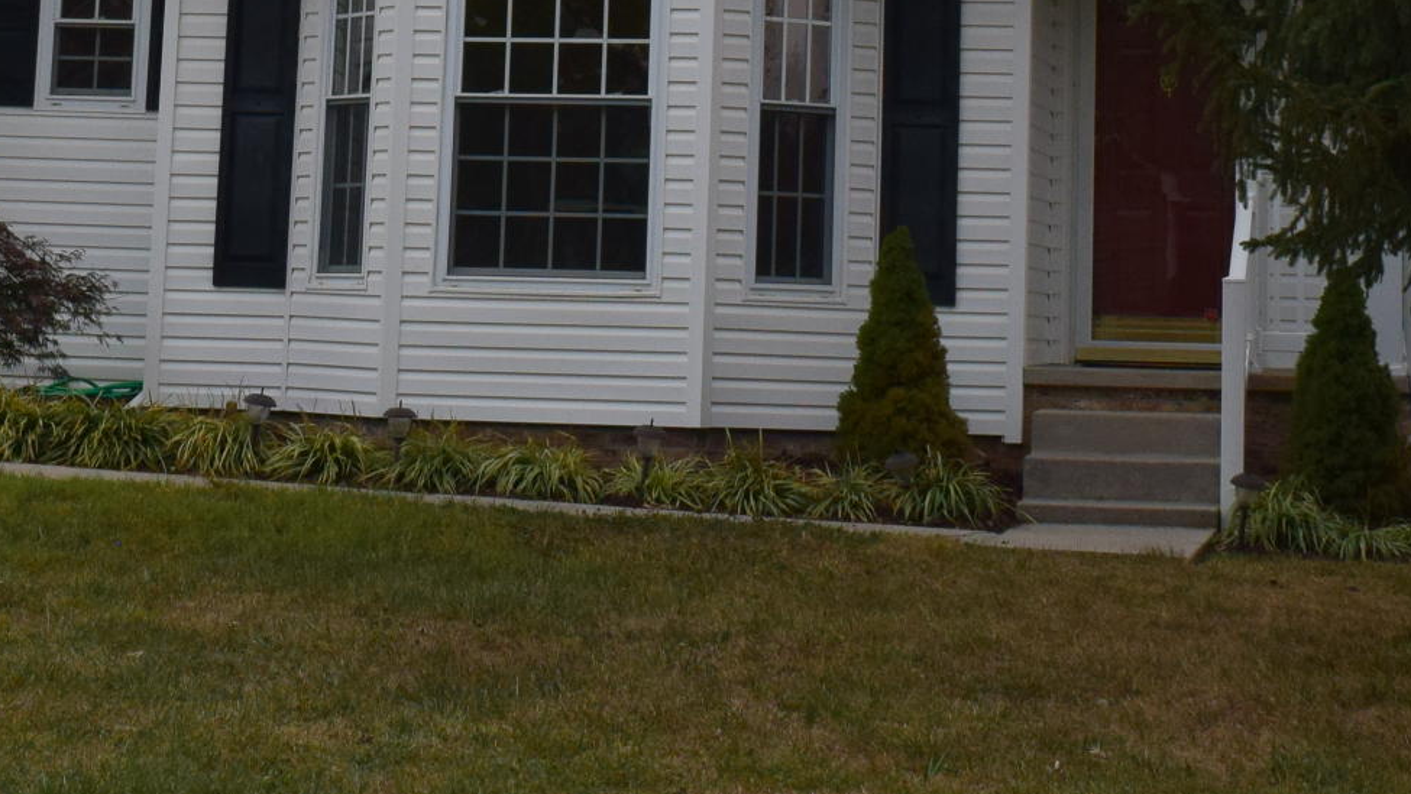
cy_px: -631
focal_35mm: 116
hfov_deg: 18.5
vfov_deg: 9.9
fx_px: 4341
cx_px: 810
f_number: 10
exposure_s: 1/250
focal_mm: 24
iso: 400
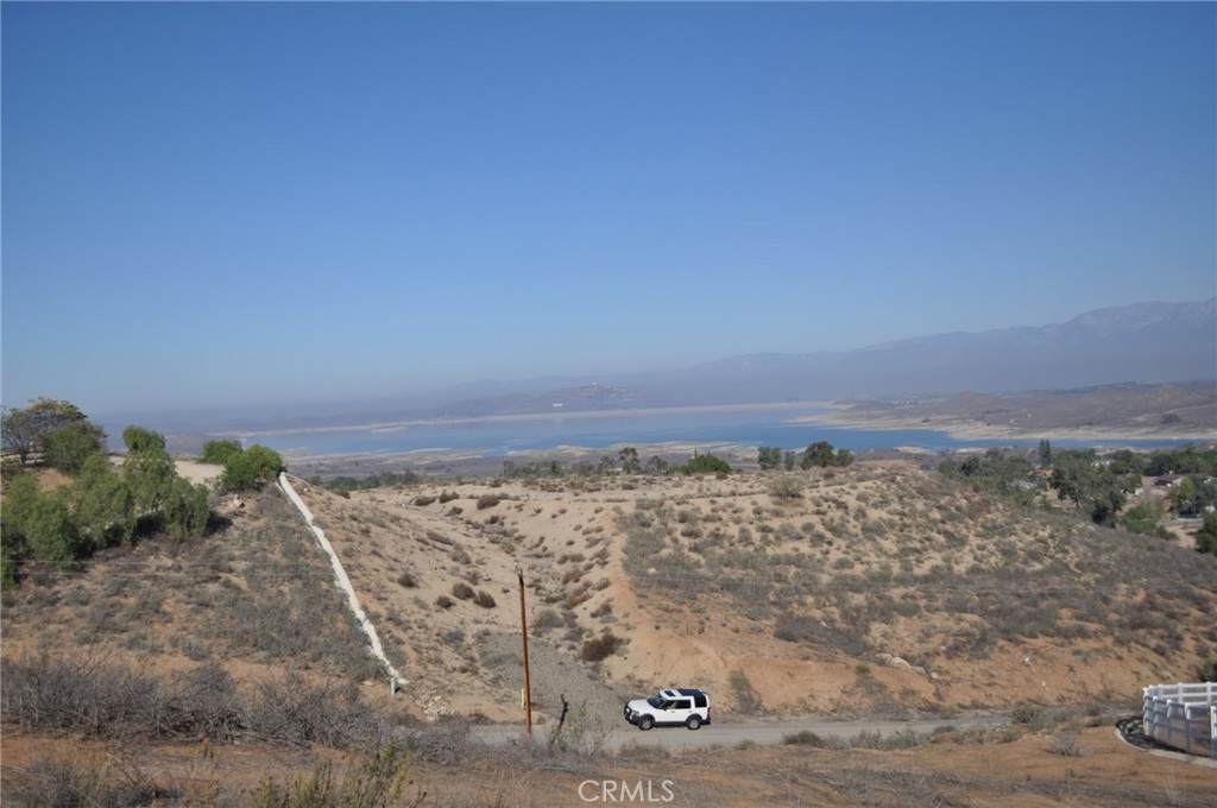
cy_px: 404
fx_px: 1215
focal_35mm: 36
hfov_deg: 53.2
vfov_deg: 36.8
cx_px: 608
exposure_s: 1/3200
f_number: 4
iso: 200
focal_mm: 24
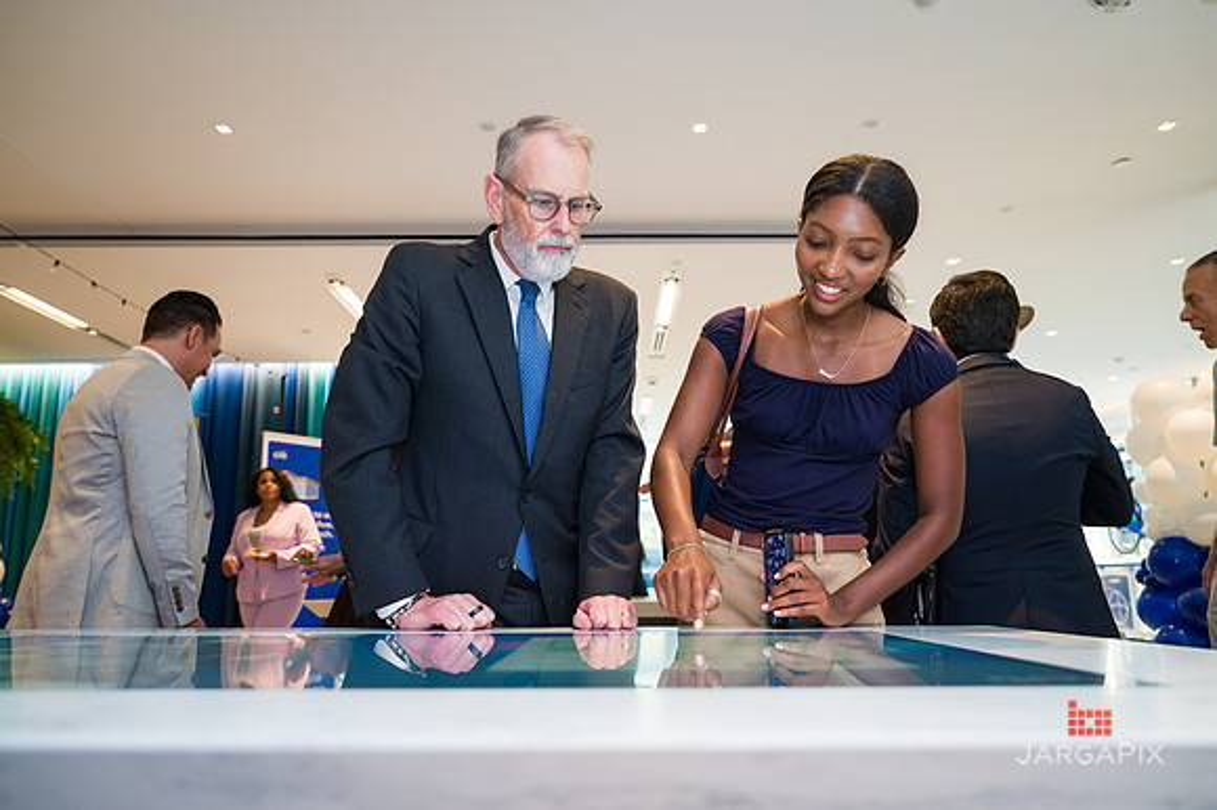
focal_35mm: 26
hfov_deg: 70.3
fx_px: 864
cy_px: 405
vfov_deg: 50.2
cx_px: 608
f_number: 3.2
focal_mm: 25
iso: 640
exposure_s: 1/200
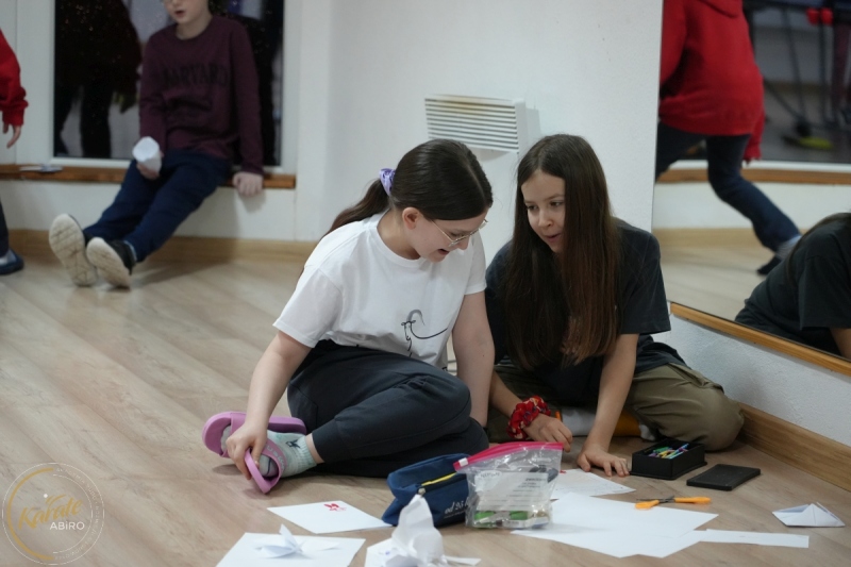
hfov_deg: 19.5
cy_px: 284
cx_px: 426
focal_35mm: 105
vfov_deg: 13.0
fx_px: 2481
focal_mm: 105
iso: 6400
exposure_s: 1/160
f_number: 4
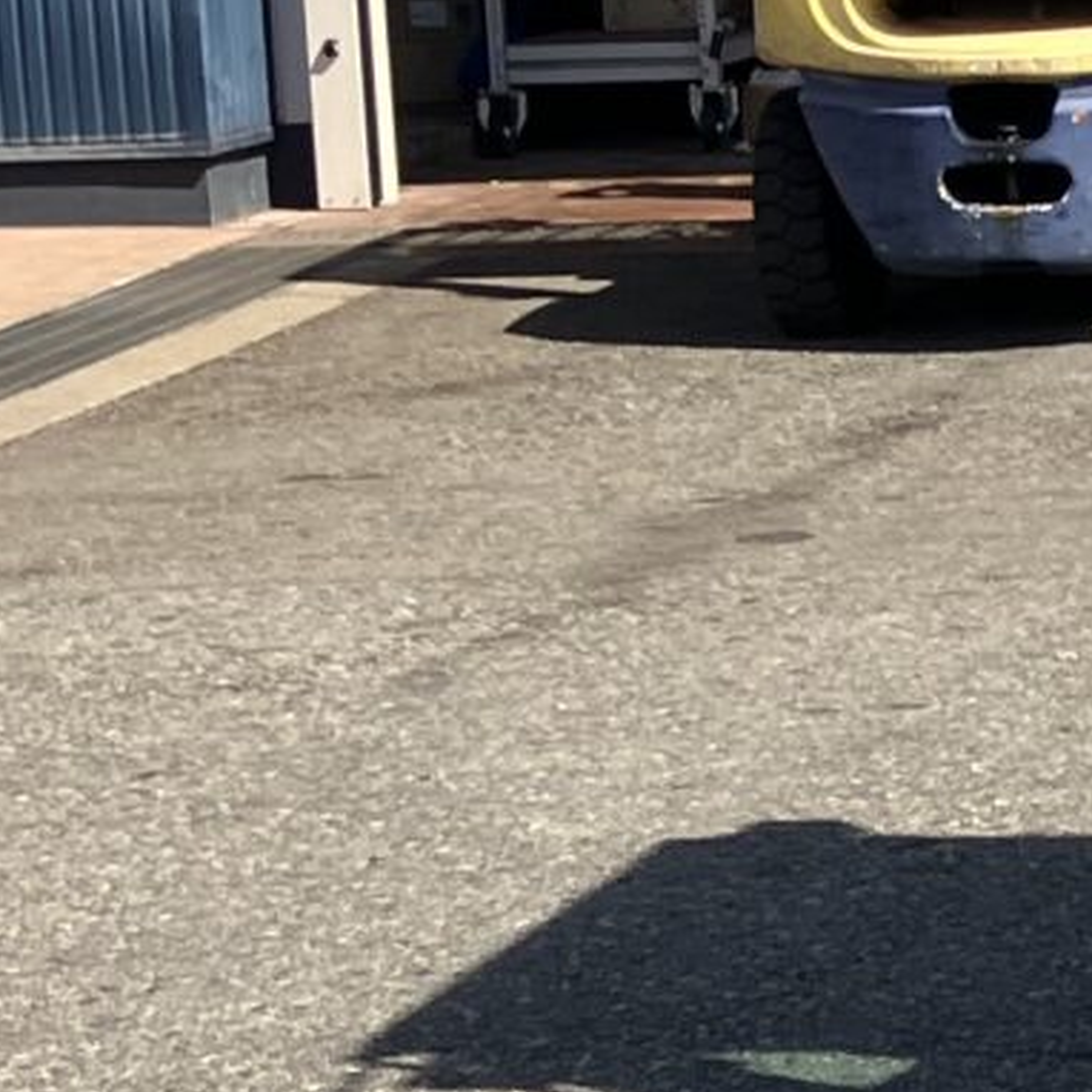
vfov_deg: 10.5
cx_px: 2630
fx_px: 5925
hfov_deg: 9.4
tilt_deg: -7.3
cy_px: 377
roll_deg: -0.1
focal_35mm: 166
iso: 32
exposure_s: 1/1279
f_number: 1.8
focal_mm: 3.99
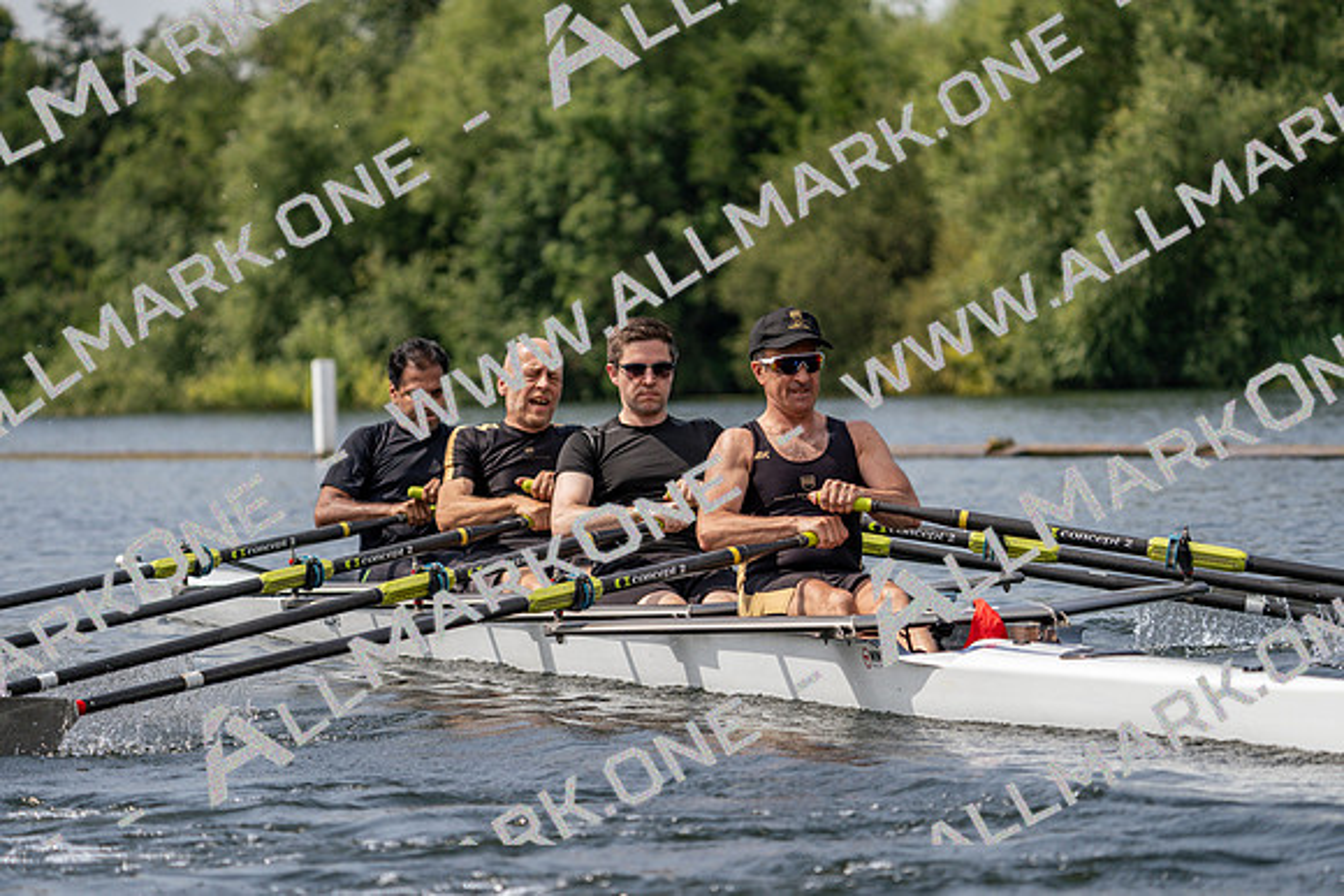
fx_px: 7468
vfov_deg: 6.9
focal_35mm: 200
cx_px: 672
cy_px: 448
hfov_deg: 10.3
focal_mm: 200
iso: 200
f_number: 5.6
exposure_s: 1/1600
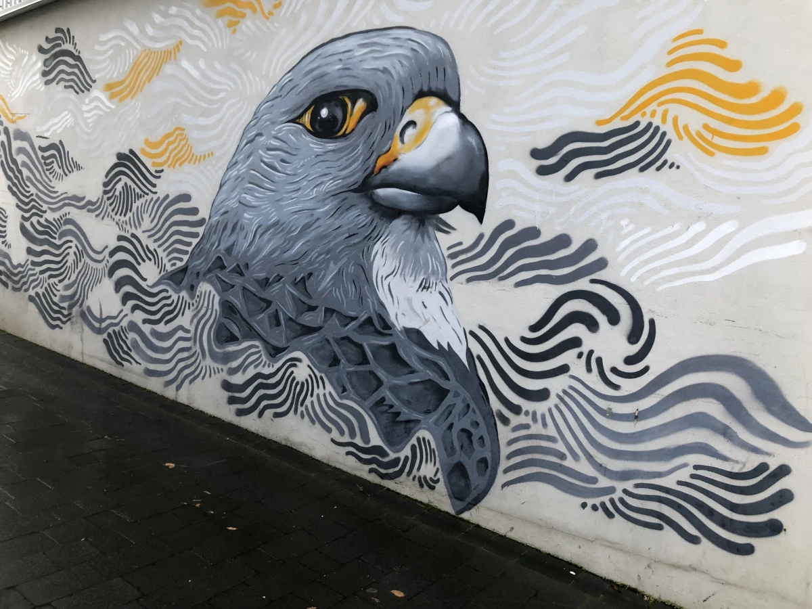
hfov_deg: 63.4
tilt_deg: -3.7
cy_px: 304
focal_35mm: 28
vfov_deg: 49.7
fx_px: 657
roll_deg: -2.1
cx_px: 406
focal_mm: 4
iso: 40
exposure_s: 1/20
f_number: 1.8
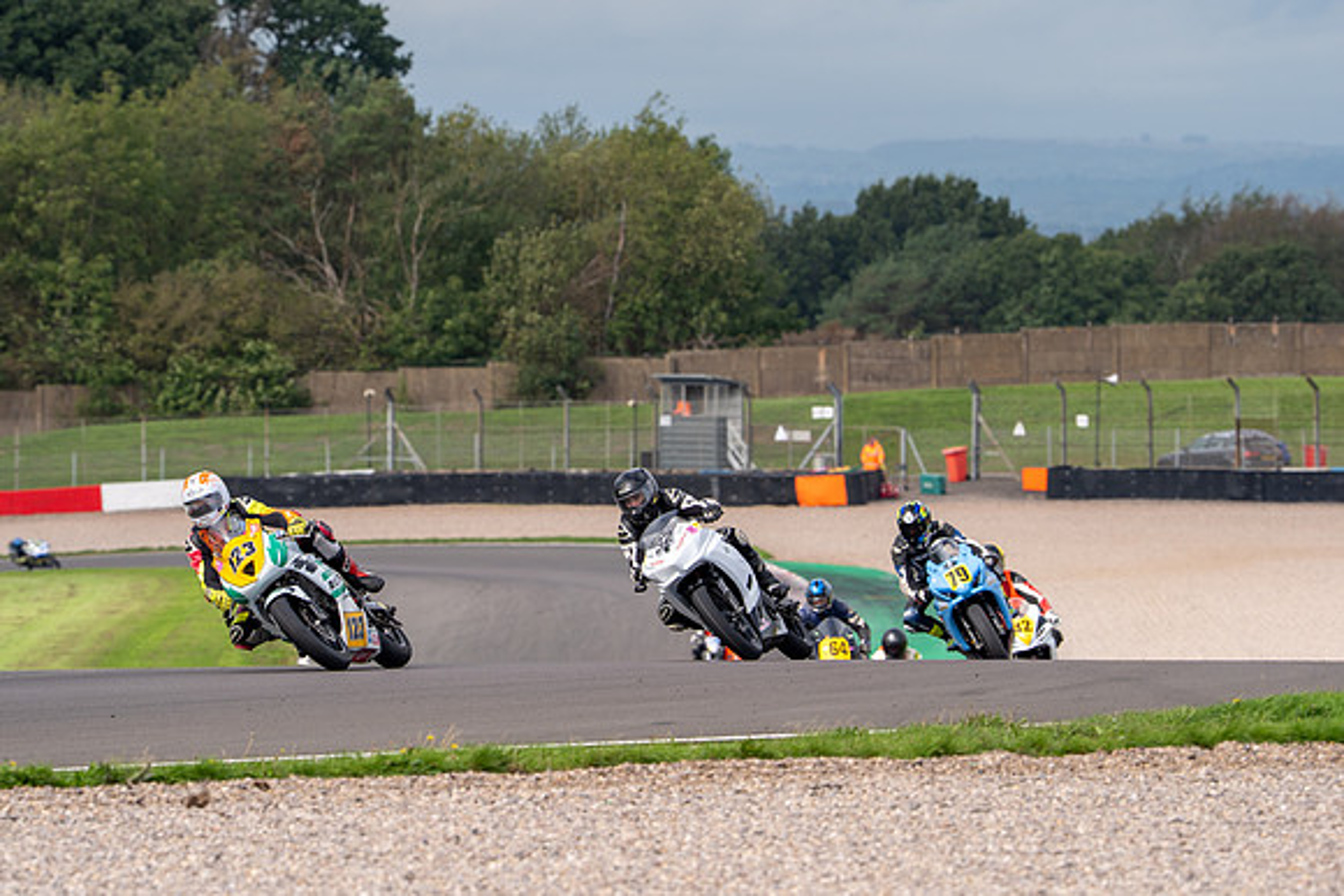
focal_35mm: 360
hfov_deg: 5.7
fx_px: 13437
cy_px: 401
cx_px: 633
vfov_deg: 3.8
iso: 250
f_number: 8
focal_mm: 326
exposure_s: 1/500
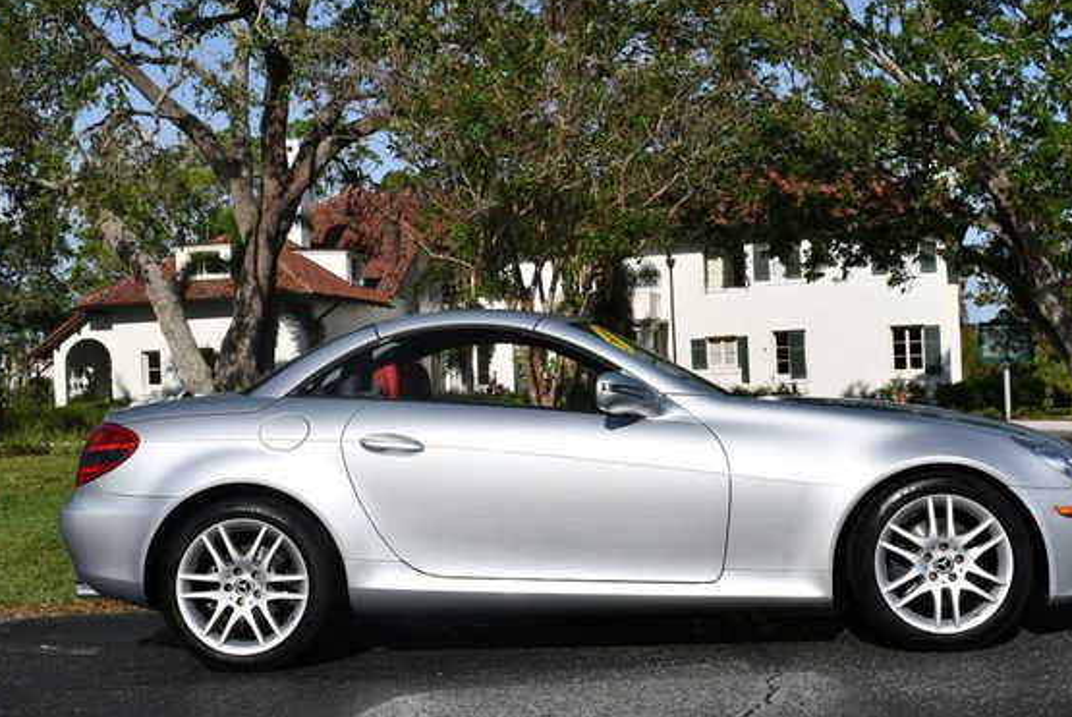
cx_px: 566
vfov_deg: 25.6
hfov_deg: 37.5
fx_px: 1579
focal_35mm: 53
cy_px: 329
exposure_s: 1/400
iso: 100
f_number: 10
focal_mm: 23
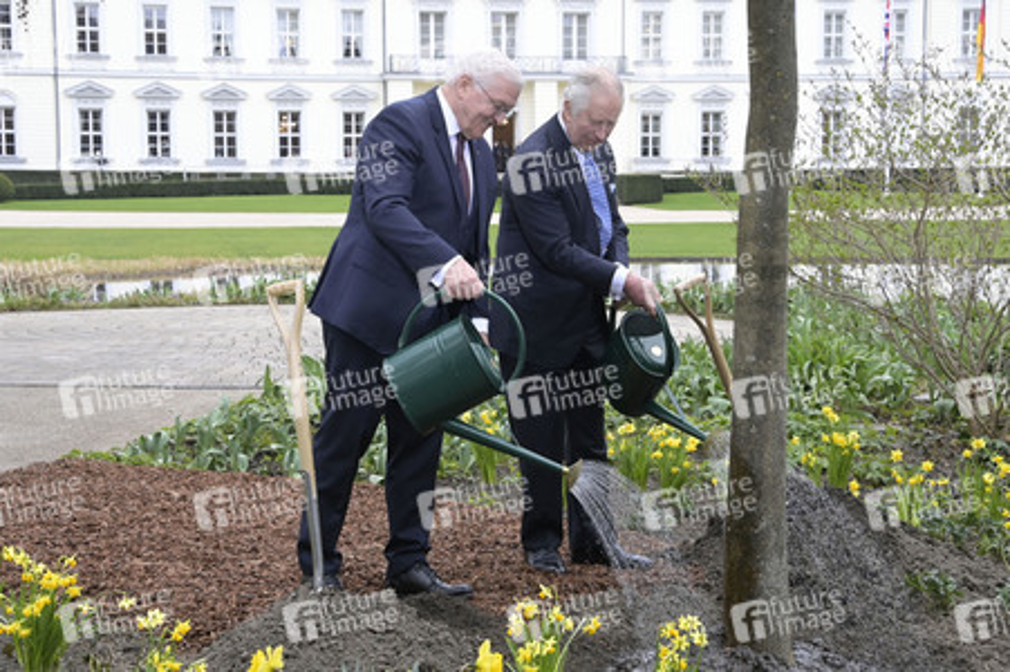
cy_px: 336
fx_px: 1822
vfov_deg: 20.9
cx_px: 505
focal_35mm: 65
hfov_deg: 31.0
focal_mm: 65
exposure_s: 1/400
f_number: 10
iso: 5000
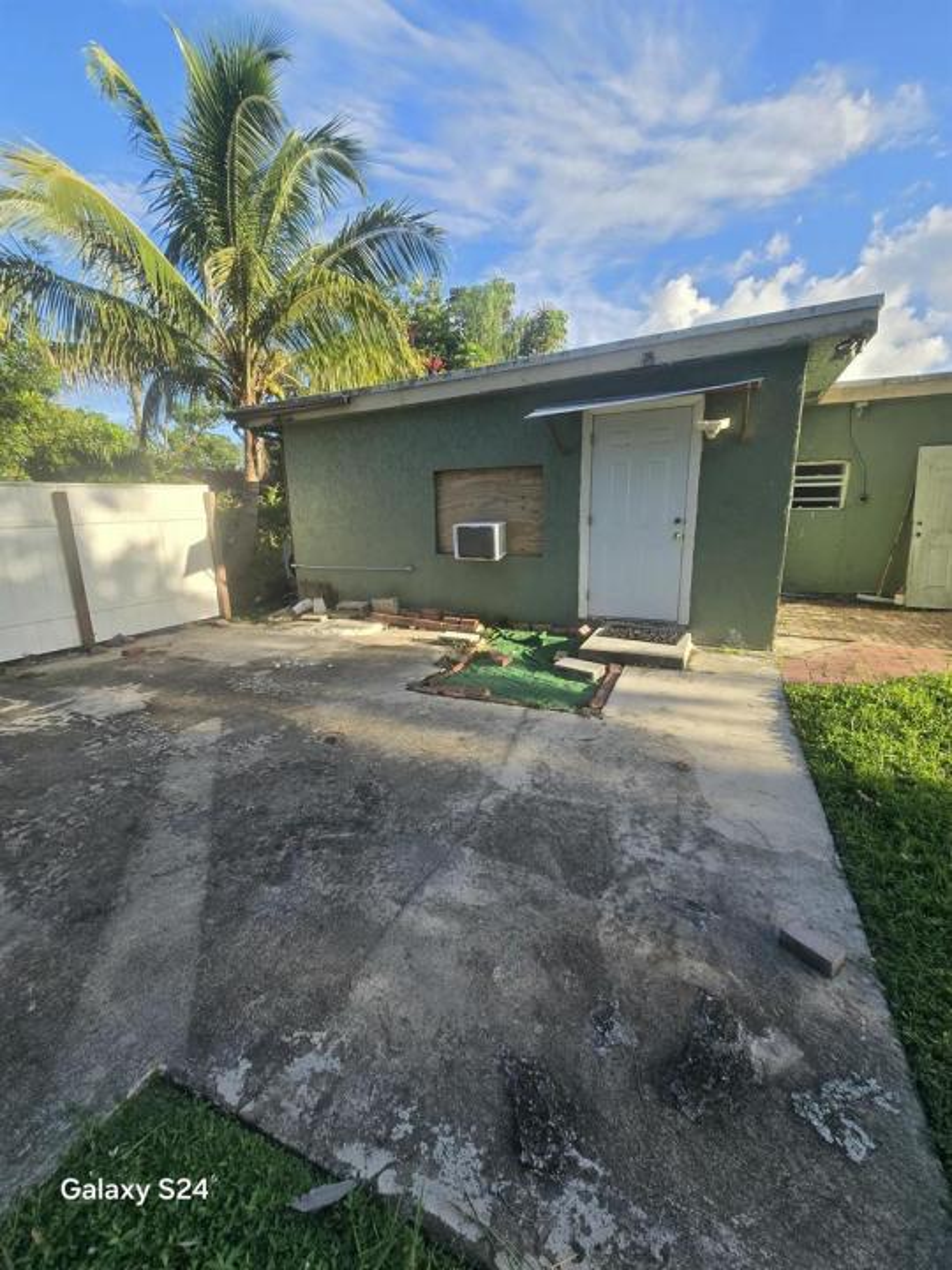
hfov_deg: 89.9
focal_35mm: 13
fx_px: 477
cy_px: 635
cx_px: 476
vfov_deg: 106.2
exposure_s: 1/697
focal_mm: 2.2
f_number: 2.2
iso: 50
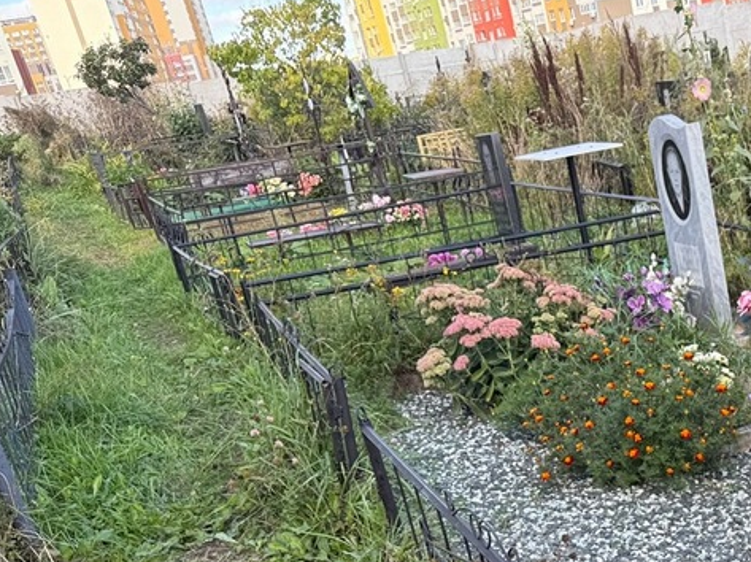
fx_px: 1127
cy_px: 586
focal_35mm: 52
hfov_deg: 34.0
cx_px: 732
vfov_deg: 26.3
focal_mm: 6.76
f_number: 1.78
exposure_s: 1/438
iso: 80
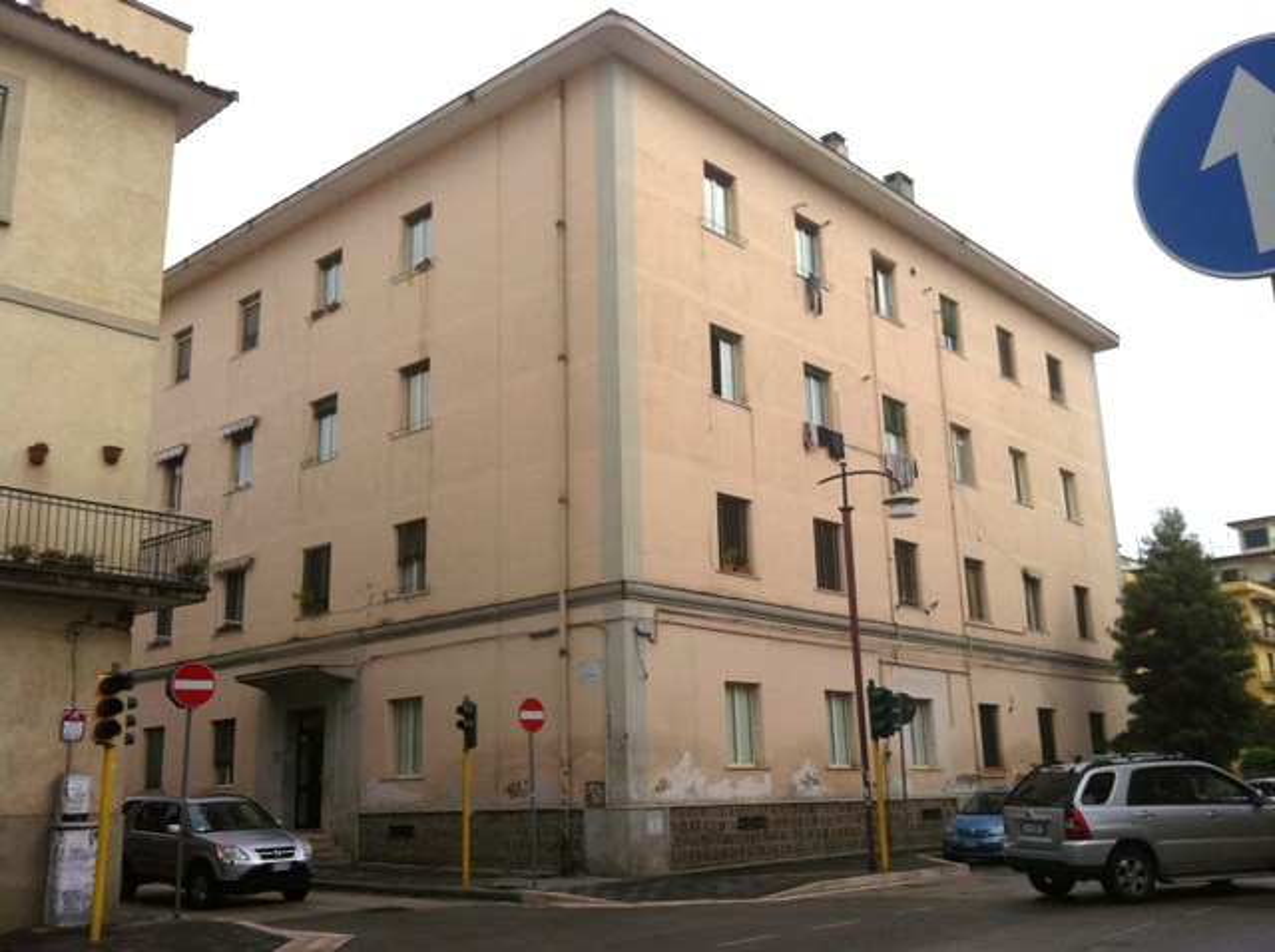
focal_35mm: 35
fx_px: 1287
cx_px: 638
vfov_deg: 40.6
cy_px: 476
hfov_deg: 52.7
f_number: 2.8
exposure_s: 1/1312
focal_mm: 3.85
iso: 80
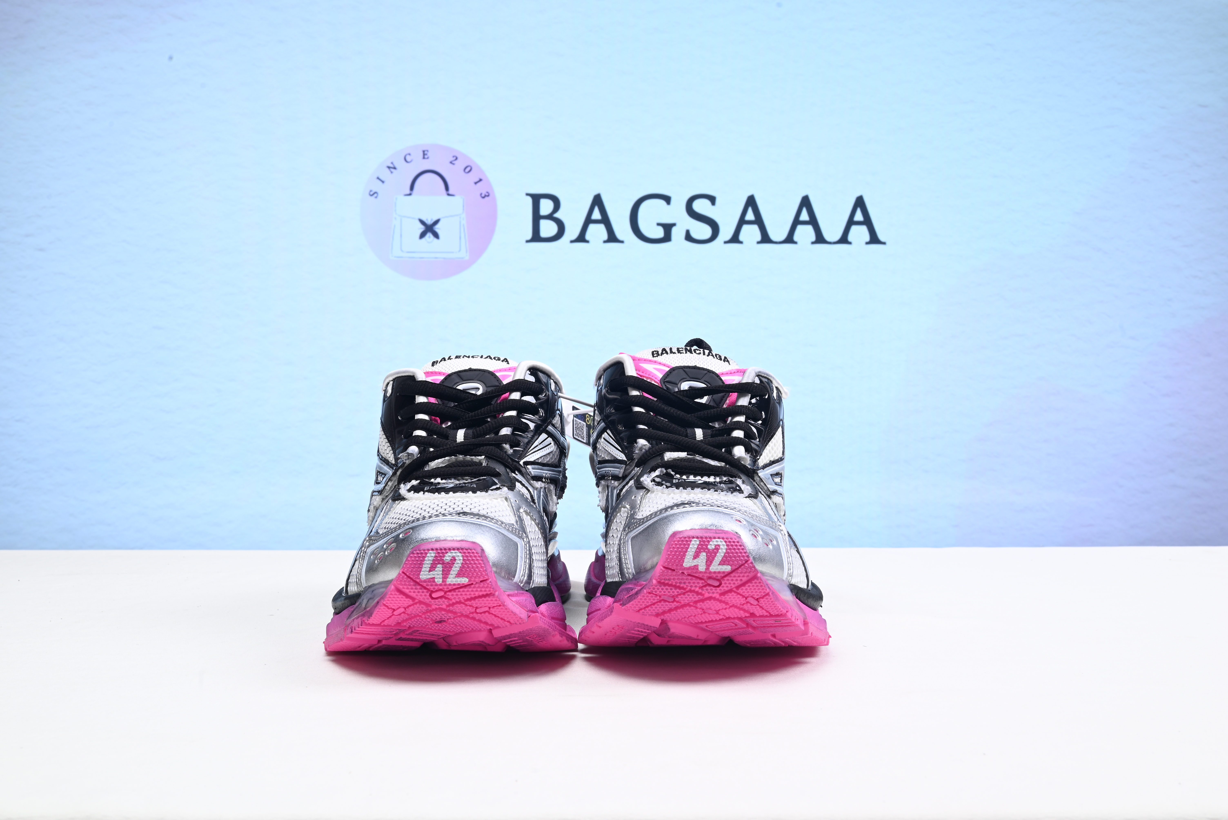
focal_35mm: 36
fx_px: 1228
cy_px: 410
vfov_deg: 36.9
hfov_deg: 53.1
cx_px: 614
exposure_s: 1/2
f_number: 16
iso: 100
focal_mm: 36
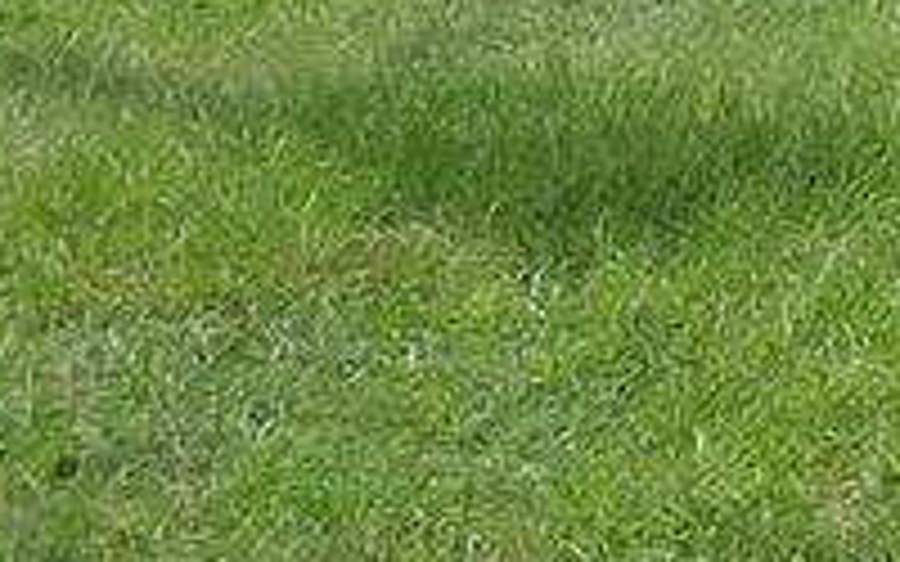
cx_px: 2241
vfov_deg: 7.2
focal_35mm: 172
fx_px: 4219
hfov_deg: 10.3
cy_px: -746
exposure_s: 1/200
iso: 200
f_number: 10
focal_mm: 22
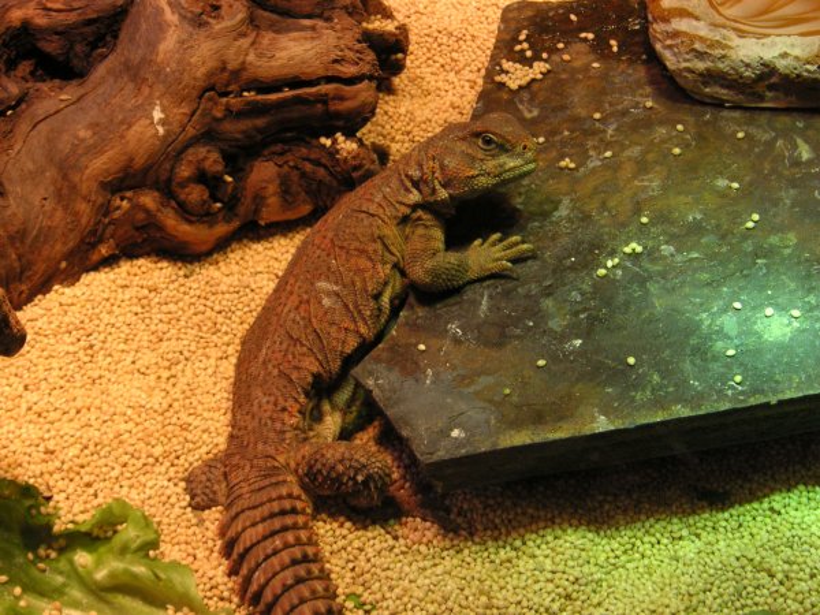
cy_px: 308
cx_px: 410
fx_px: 2061
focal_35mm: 87
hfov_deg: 22.5
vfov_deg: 17.0
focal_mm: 14.4
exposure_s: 1/90
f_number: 4.7
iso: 80
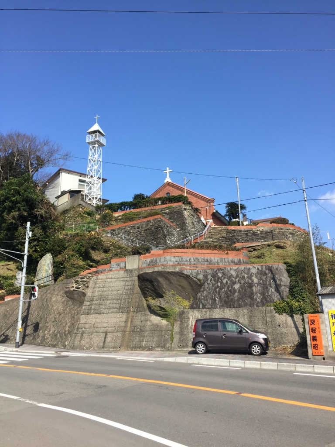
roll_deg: +1.5
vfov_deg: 61.7
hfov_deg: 48.2
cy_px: 224
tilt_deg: +16.2
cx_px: 168
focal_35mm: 29
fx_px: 374
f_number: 2.2
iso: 32
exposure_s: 1/1068
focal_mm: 4.15
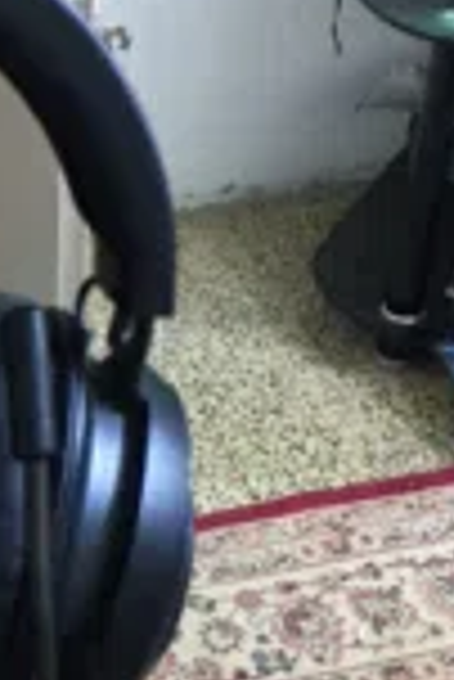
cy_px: 365
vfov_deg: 25.3
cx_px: -67
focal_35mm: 80
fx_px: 1510
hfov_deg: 16.5
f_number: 2.2
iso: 125
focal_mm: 4.15
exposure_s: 1/8
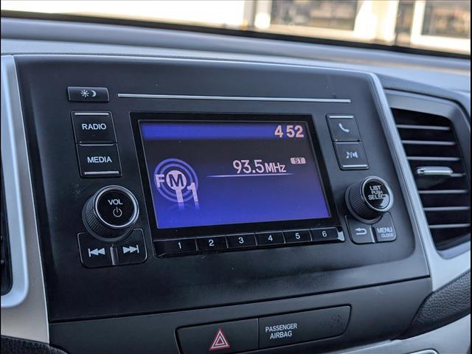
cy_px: 177
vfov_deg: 29.7
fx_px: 668
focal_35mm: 49
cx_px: 236
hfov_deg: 38.9
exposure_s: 1/278
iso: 26
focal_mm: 6.9
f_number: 1.68
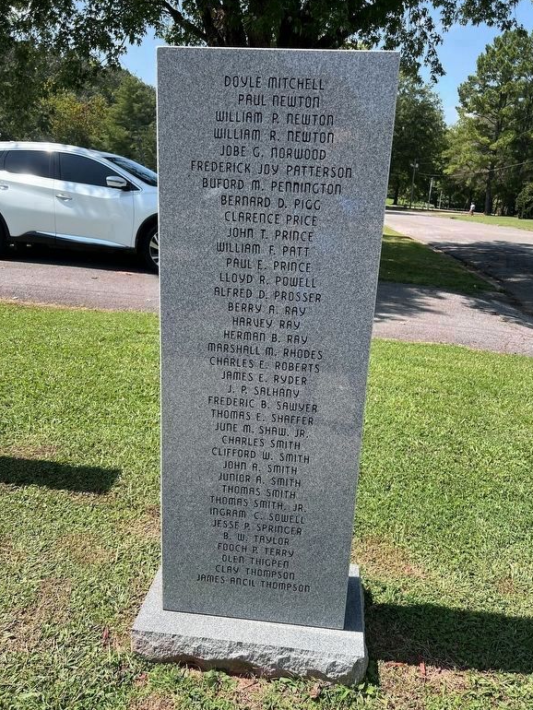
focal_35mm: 27
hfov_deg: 51.4
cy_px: 342
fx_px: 554
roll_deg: -4.3
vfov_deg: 65.3
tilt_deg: -16.4
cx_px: 274
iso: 50
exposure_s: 1/2083
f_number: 1.5
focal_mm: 5.7
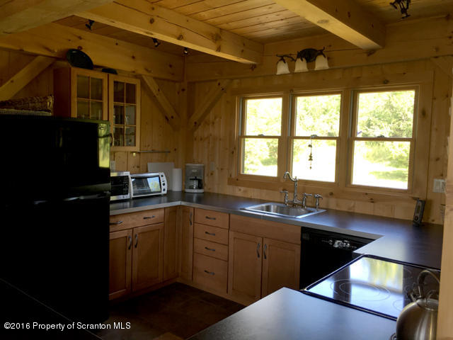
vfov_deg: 48.2
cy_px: 170
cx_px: 226
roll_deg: -1.2
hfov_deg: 61.7
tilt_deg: -3.2
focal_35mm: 29
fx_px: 380
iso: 32
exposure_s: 1/30
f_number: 2.2
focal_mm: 4.15
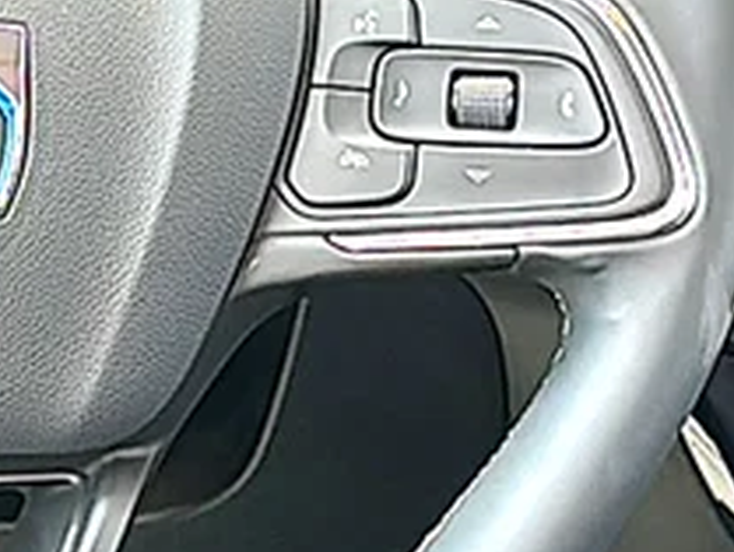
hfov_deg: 12.1
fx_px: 3416
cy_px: 33
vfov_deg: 9.2
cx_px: -60
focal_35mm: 161
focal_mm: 6.86
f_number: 1.78
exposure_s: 1/102
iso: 64
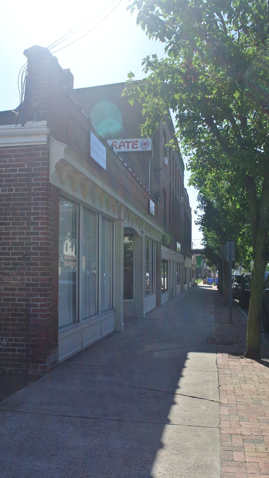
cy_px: 266
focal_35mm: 32
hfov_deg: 36.6
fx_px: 406
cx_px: 149
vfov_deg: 60.9
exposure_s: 1/500
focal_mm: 10
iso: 100
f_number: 4.5
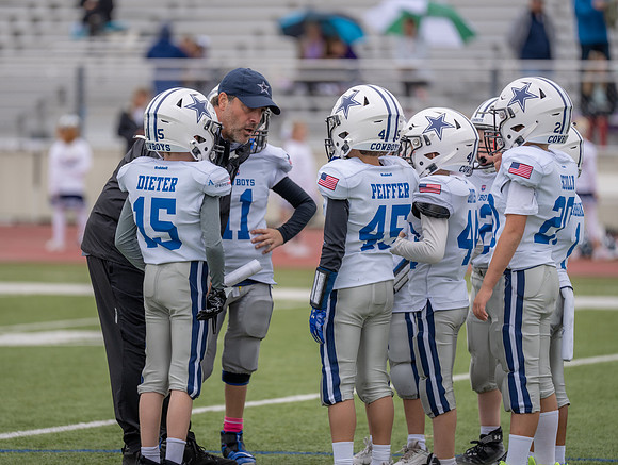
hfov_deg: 7.9
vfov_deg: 6.0
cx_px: 227
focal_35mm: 250
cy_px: 216
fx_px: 4467
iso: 200
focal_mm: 200
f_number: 2.8
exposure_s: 1/1250
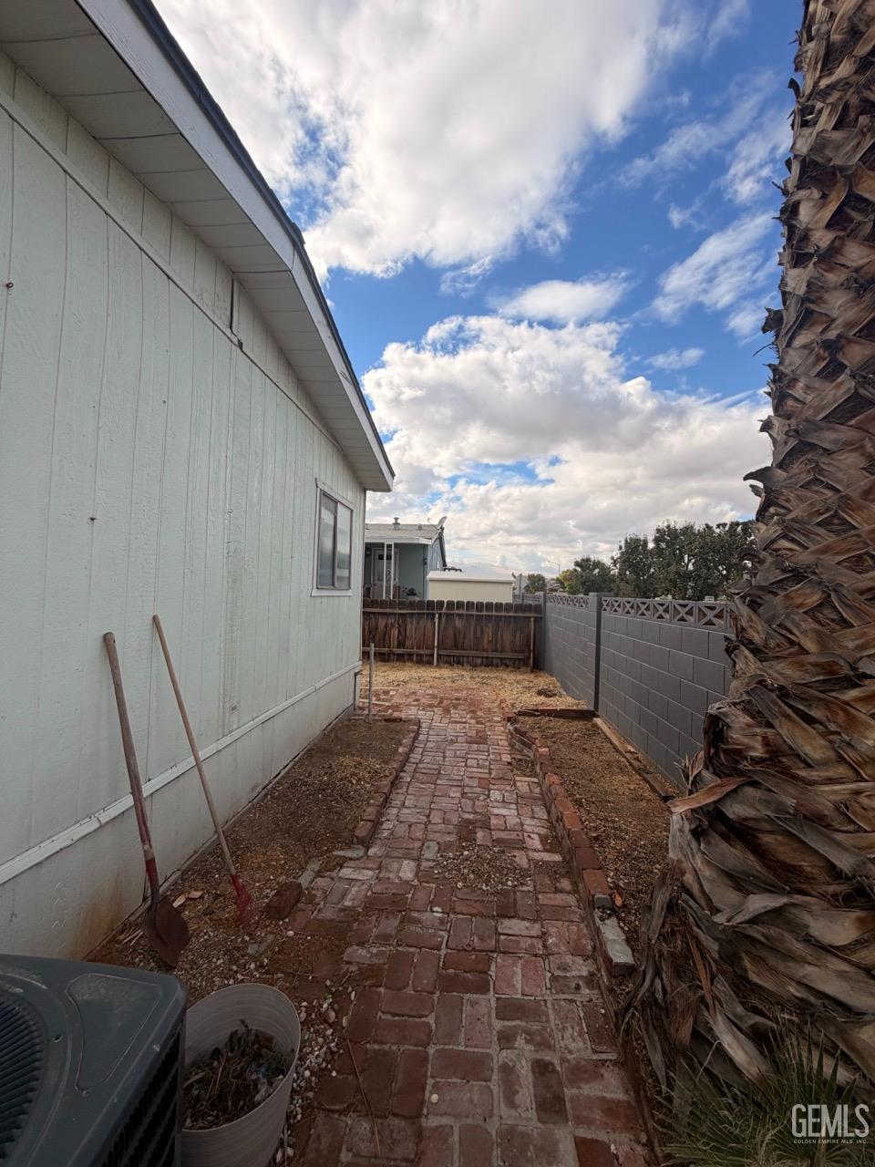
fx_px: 472
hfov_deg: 85.7
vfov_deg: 102.1
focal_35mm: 14
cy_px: 584
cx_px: 438
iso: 20
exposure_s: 1/928
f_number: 2.2
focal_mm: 2.22
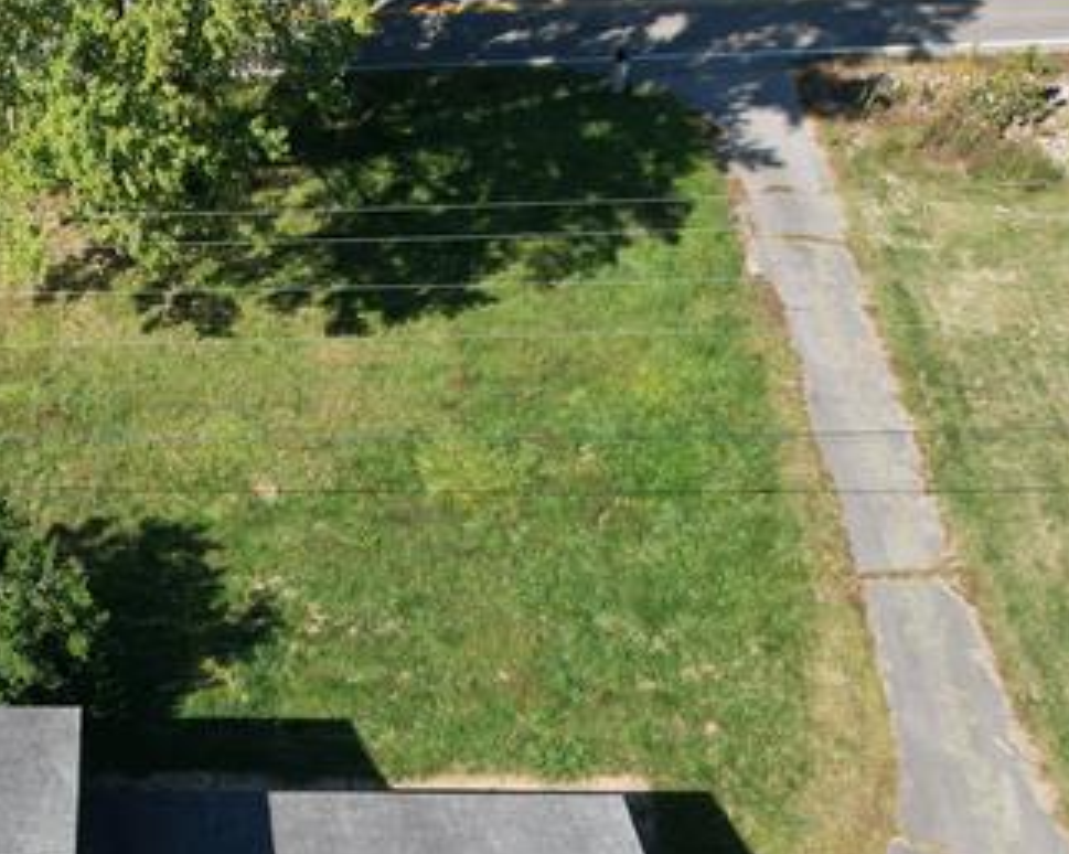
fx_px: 1518
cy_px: 741
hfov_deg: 36.5
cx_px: 116
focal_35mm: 48
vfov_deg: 30.3
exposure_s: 1/1250
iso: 100
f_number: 2.8
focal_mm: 8.38
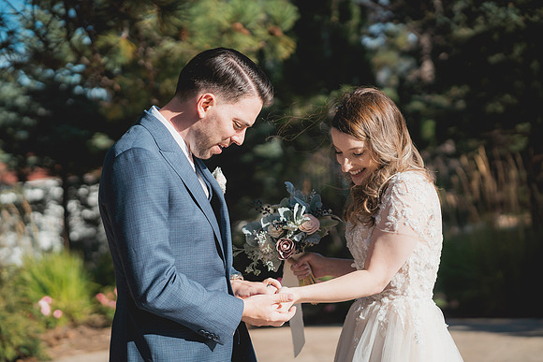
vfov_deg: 15.8
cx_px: 272
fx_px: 1307
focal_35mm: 87
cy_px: 181
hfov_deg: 23.5
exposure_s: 1/5000
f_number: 3.2
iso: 200
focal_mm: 85
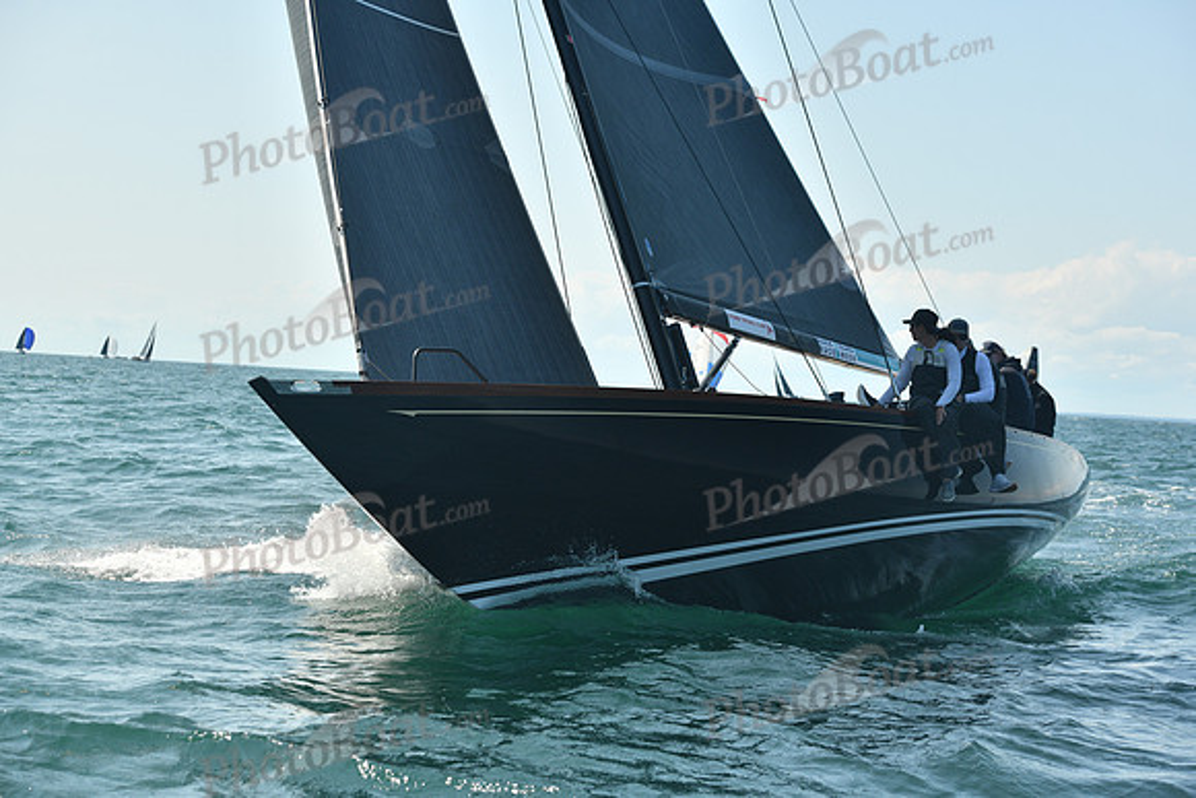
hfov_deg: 25.4
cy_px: 399
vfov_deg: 17.1
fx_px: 2658
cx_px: 598
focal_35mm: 80
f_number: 5.6
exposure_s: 1/640
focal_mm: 80
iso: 320
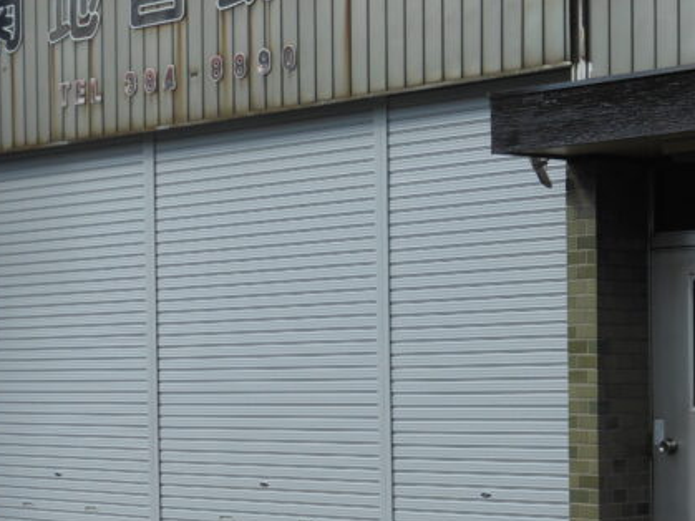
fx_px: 1967
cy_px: 367
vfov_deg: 15.0
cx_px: 257
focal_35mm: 98
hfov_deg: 20.0
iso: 80
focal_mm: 10.2
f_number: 4.1
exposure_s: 1/500
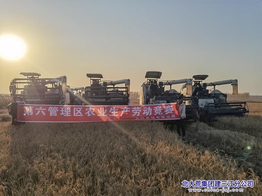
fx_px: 272
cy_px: 98
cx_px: 131
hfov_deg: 51.4
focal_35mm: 36
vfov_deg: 39.7
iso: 50
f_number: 1.9
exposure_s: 1/12658
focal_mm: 6.67
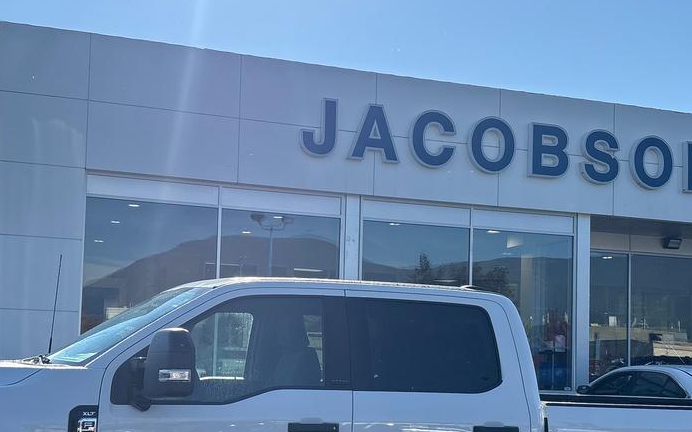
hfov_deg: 39.6
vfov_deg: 25.2
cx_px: 326
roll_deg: -1.7
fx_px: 962
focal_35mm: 51
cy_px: 291
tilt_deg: +4.2
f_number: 1.6
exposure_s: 1/4950
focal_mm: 5.96
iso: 50
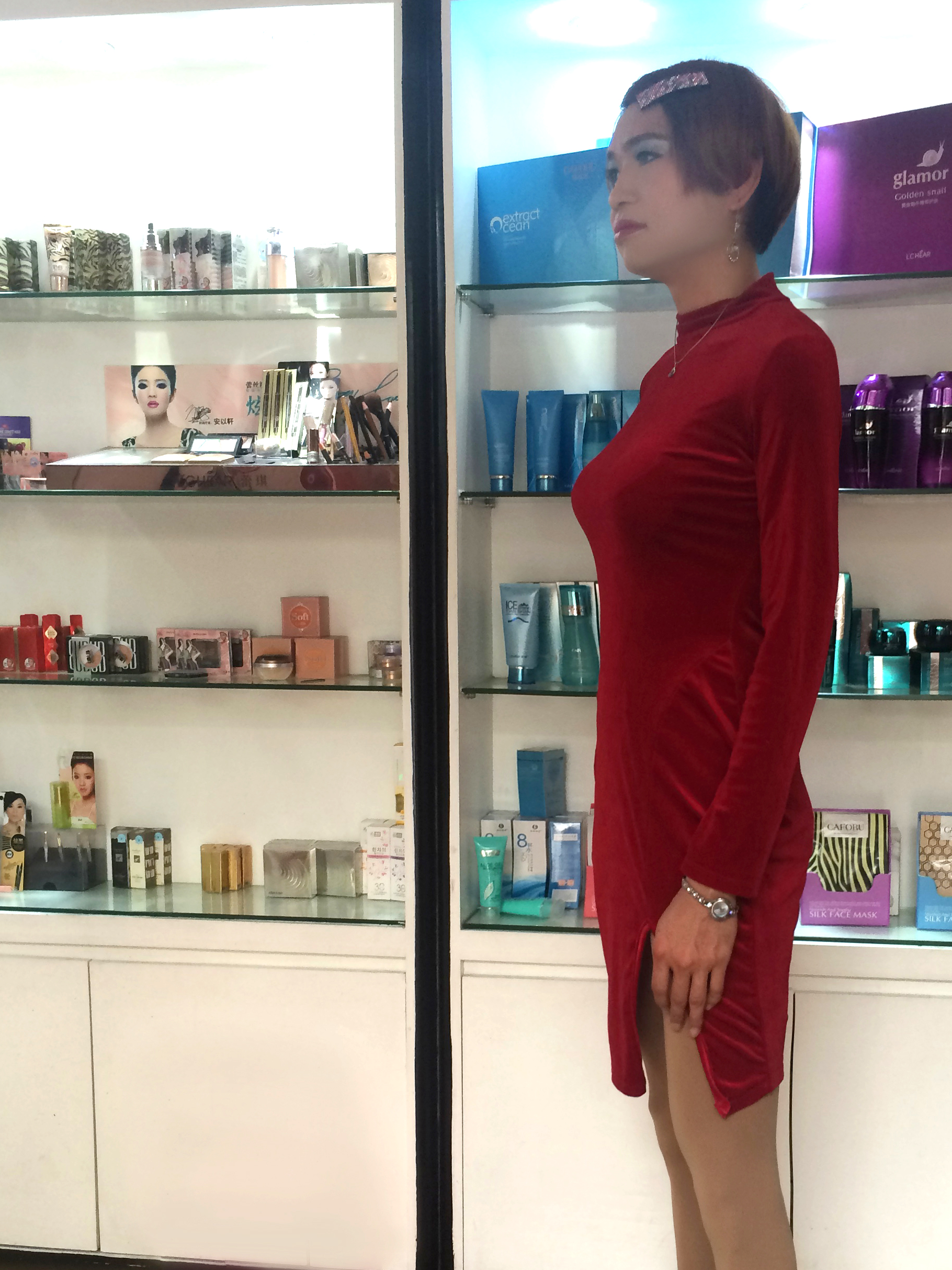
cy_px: 765
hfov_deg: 36.5
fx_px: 1430
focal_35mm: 39
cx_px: 614
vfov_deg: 47.6
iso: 40
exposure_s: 1/33
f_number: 2.2
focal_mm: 4.15
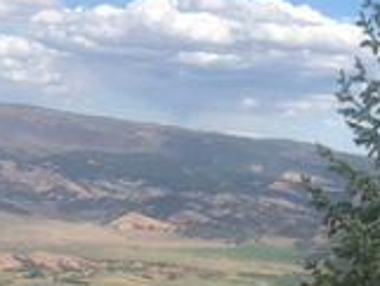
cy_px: 314
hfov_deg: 17.7
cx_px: 255
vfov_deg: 13.1
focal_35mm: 111
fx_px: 1219
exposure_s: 1/1845
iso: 20
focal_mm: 3.99
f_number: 1.8
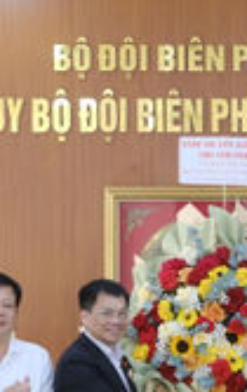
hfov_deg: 11.4
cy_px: 345
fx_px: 1233
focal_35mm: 115
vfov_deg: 17.8
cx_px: 221
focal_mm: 23.5
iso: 1000
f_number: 4
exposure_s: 1/100
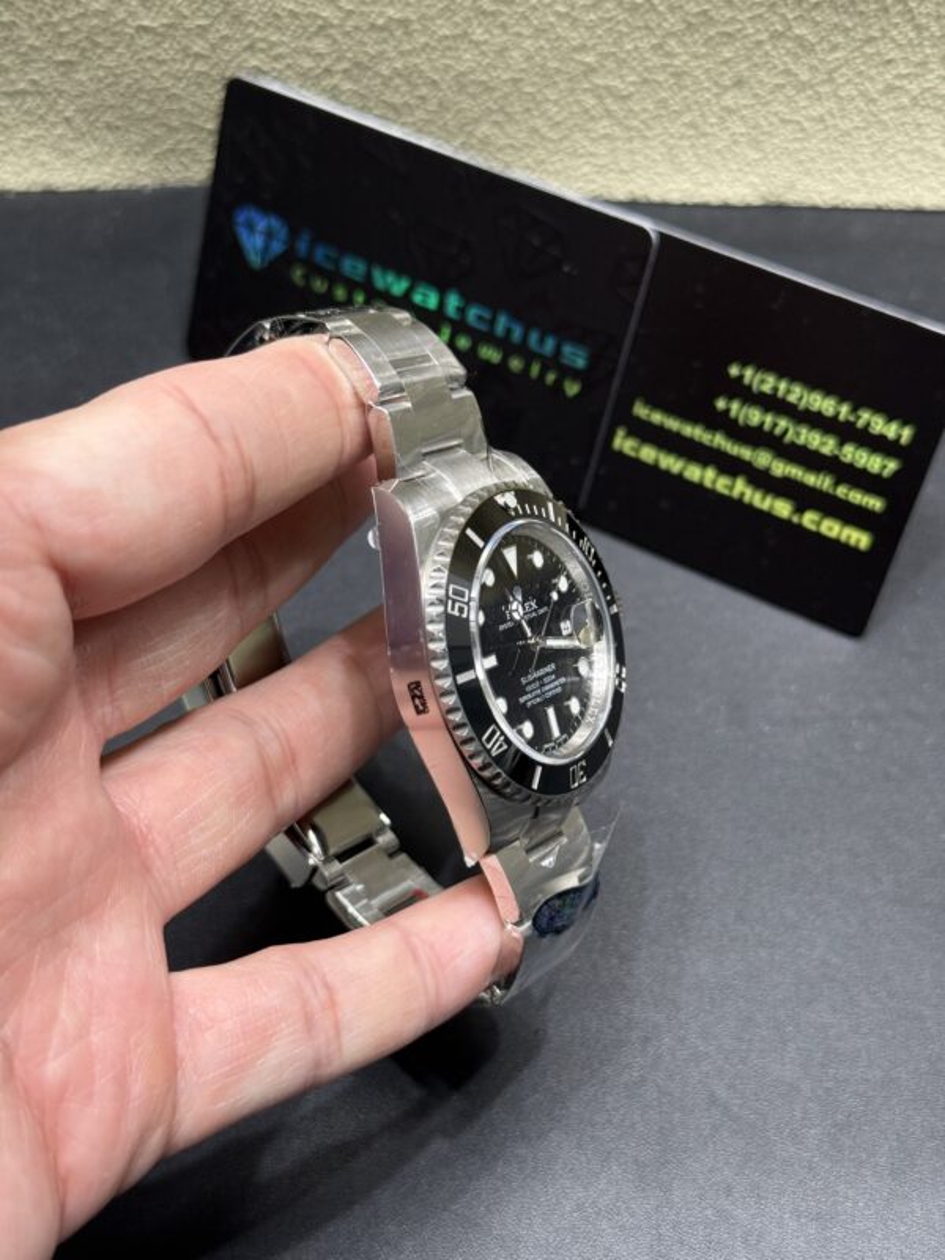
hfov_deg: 30.3
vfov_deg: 39.7
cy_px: 630
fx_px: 1747
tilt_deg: -54.5
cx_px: 472
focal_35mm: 48
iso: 64
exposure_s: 1/50
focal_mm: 6.76
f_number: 1.78
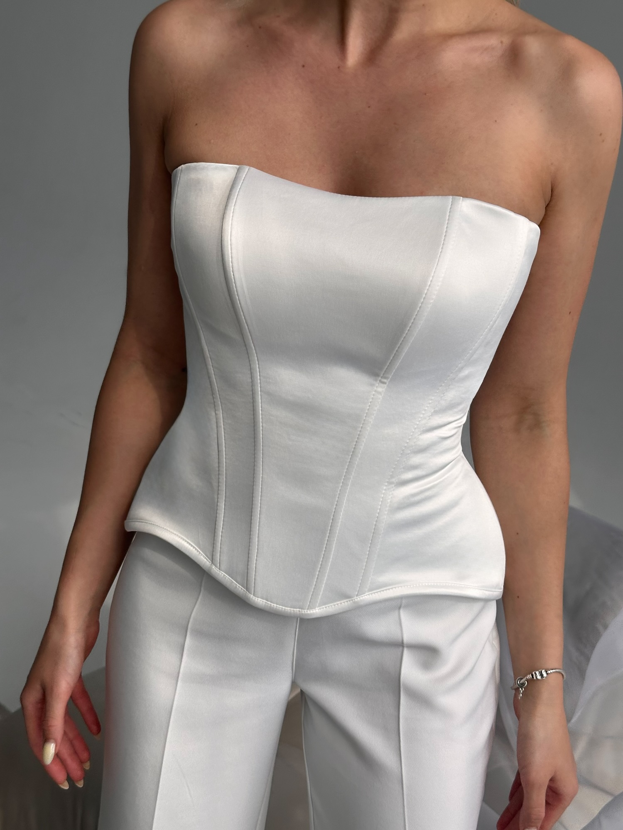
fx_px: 1152
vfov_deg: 39.7
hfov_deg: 30.3
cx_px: 312
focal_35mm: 48
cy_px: 415
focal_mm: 6.86
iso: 64
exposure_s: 1/1258
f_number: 1.78
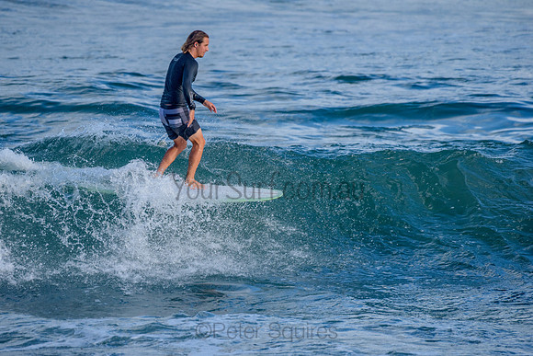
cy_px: 147
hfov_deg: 3.4
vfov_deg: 2.2
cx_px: 207
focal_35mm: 612
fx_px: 9063
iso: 360
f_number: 5.6
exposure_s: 1/1250
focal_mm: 500
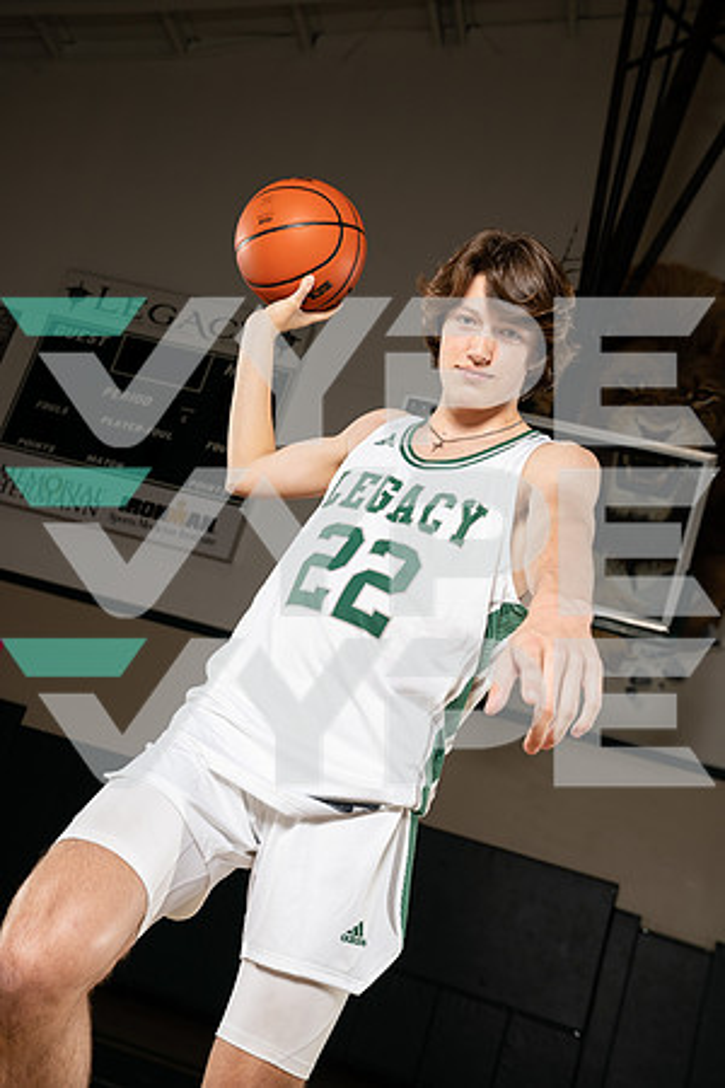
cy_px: 544
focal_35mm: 45
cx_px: 362
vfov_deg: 43.6
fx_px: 1359
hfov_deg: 29.9
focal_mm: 45
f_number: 6.3
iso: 320
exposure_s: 1/250
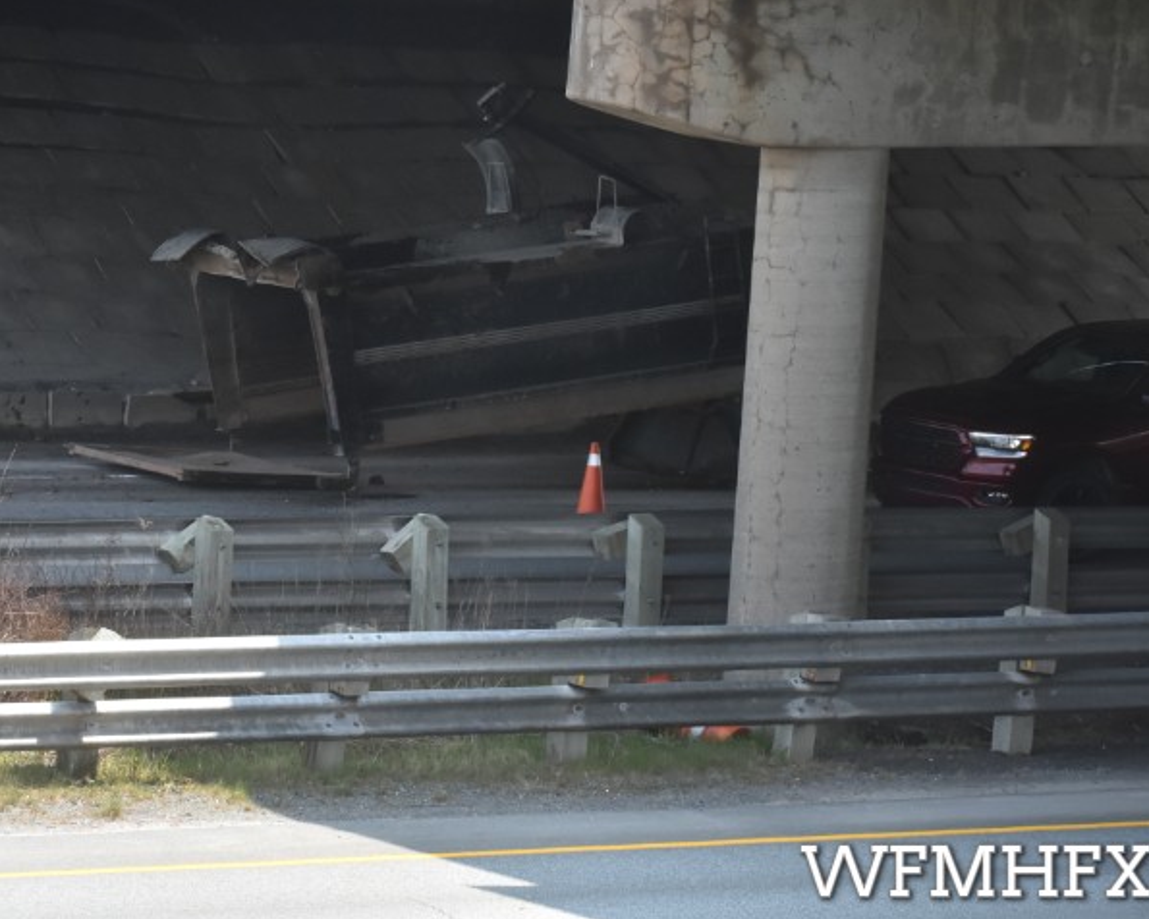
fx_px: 7413
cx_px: 616
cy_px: 265
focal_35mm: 218
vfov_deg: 7.1
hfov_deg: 8.9
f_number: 11
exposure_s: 1/400
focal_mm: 90
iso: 1000
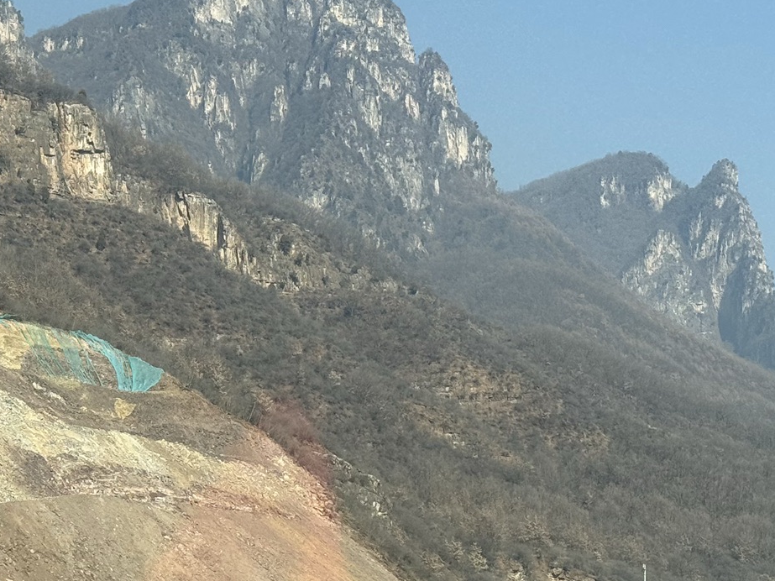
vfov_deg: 14.2
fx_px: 2328
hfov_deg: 18.6
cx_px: 112
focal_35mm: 104
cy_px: 411
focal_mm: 6.76
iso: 64
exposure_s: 1/2976
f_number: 1.78
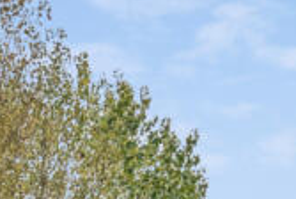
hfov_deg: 18.6
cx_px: -60
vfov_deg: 10.0
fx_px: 857
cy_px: 593
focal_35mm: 104
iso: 1600
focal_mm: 17
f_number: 11
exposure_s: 1/125
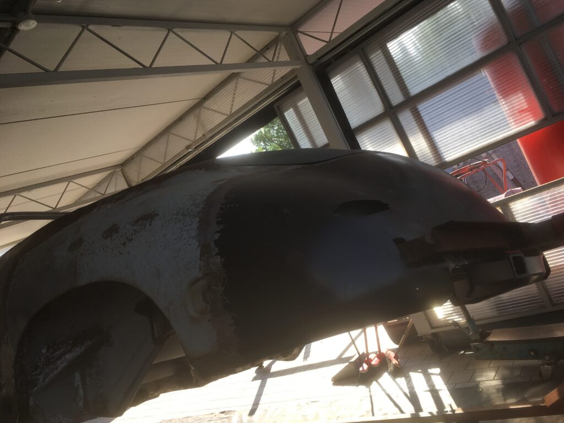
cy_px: 212
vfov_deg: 48.2
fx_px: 472
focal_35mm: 29
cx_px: 282
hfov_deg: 61.7
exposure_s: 1/359
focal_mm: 4.15
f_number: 2.2
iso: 25
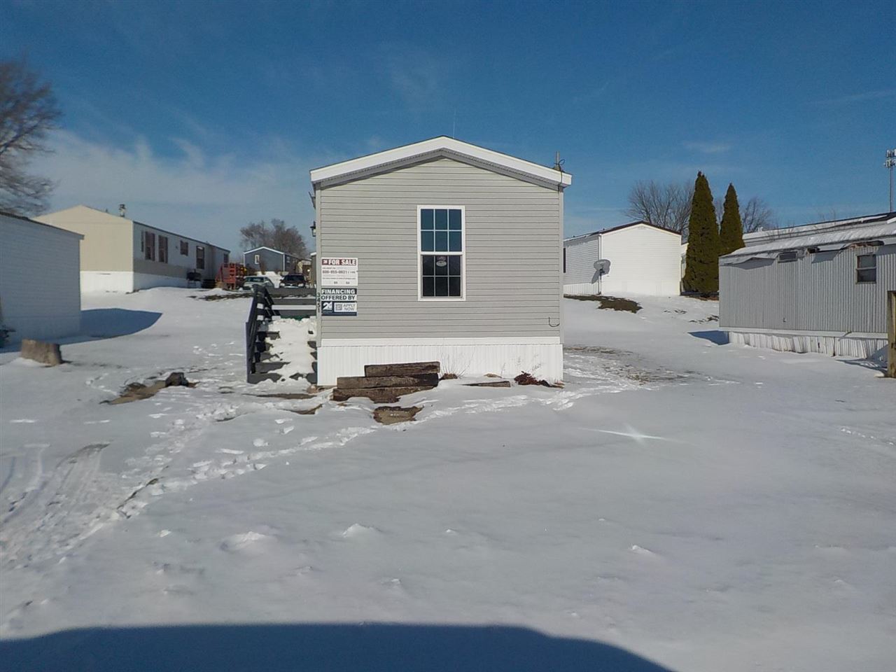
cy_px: 336
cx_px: 448
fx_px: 777
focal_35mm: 30
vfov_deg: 46.8
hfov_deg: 60.0
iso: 125
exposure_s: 1/1250
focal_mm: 4.1
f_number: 6.6
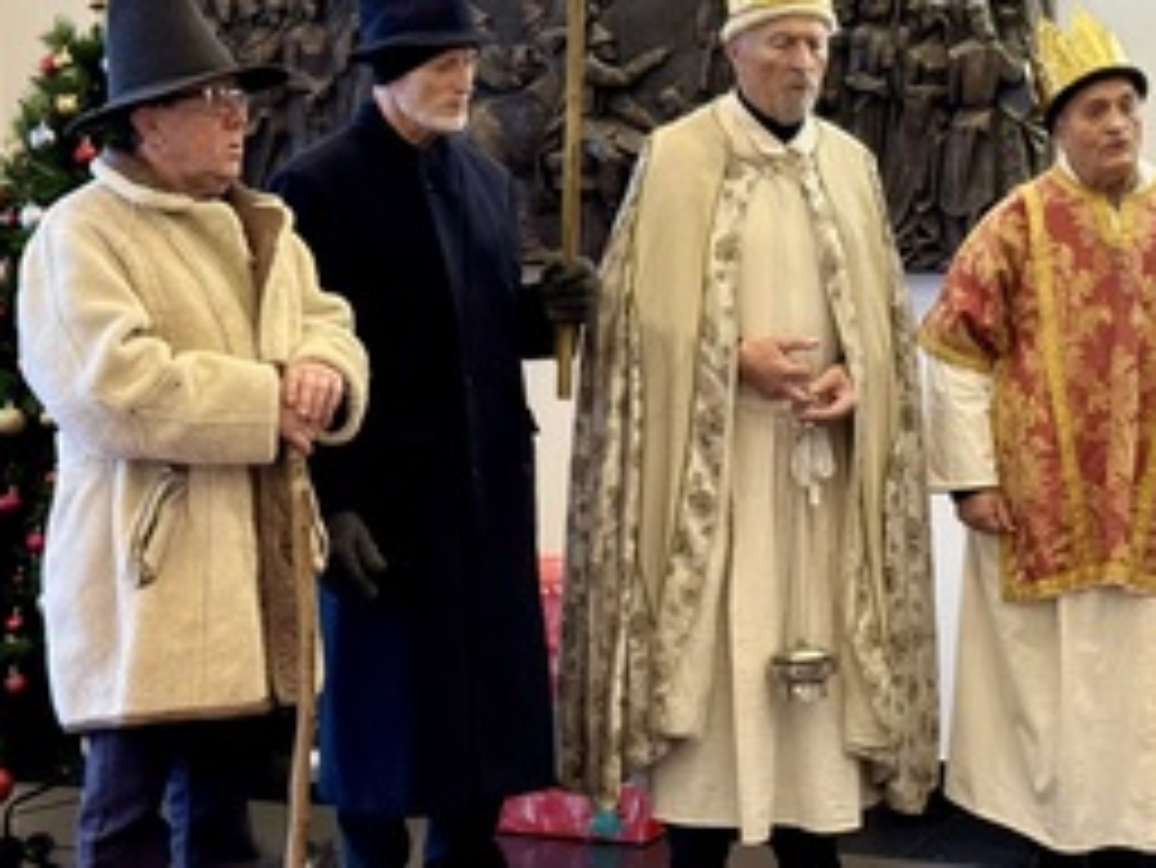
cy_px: 396
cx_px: 850
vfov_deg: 17.6
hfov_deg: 23.1
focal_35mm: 84
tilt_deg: -4.4
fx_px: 2806
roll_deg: -0.4
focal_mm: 6.76
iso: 250
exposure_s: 1/33
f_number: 1.78
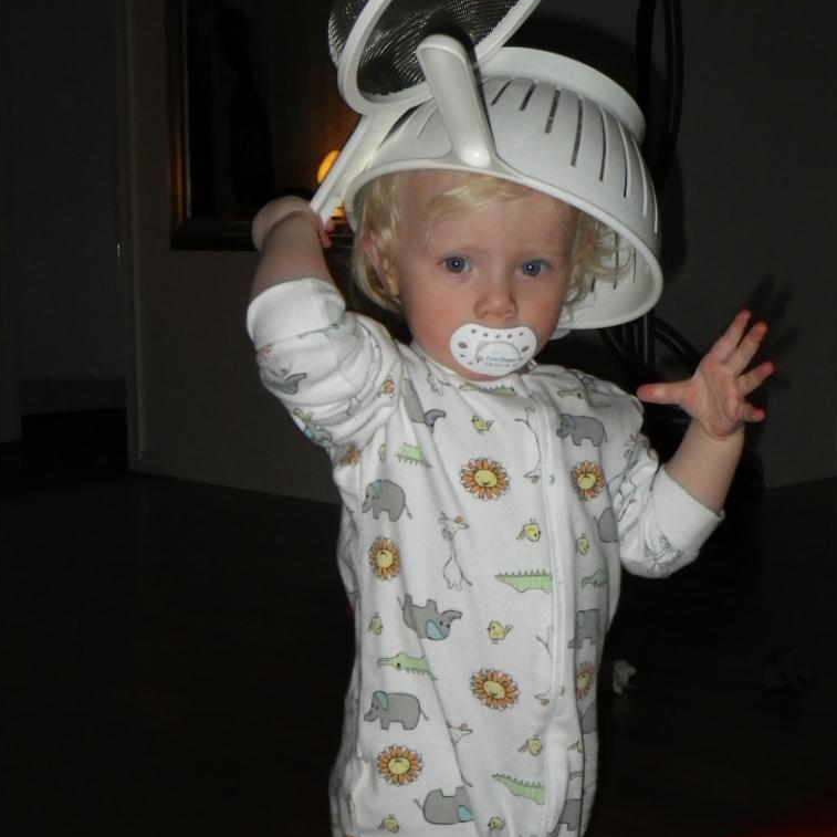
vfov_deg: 28.1
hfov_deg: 28.2
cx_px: 417
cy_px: 469
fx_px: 1669
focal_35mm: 61
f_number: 4.4
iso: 400
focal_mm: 9.1
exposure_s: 1/60
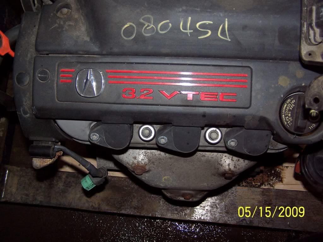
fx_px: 355
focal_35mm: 38
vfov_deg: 37.7
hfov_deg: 49.0
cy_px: 121
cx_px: 162
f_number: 2.8
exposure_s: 1/60
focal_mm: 6.3
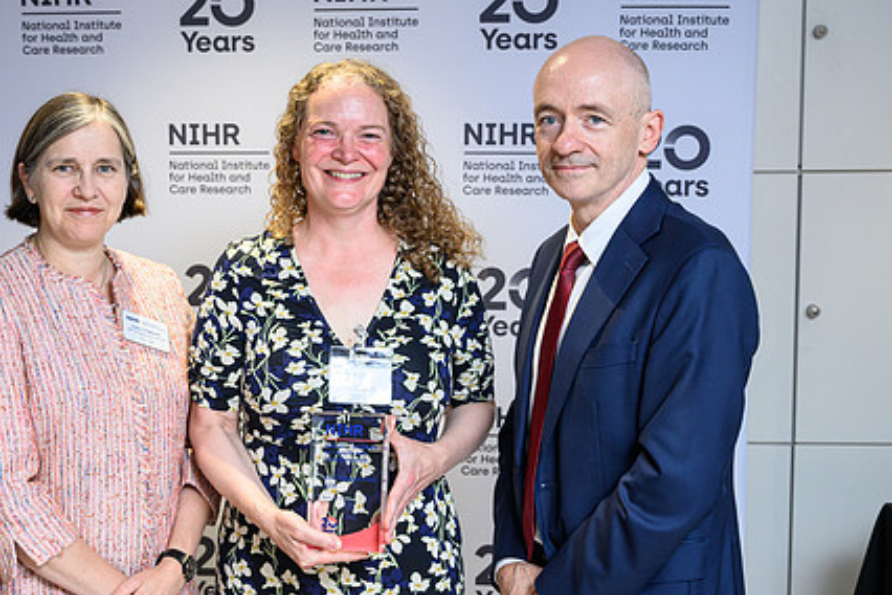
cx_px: 358
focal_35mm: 59
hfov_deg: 33.8
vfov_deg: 23.0
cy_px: 296
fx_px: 1462
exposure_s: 1/200
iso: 1250
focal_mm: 43
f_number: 4.5
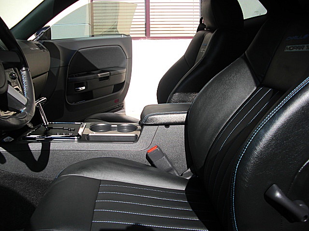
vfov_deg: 39.7
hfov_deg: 51.4
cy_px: 116
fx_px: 321
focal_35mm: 36
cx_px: 154
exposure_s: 1/640
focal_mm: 6.3
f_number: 2.8
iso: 50
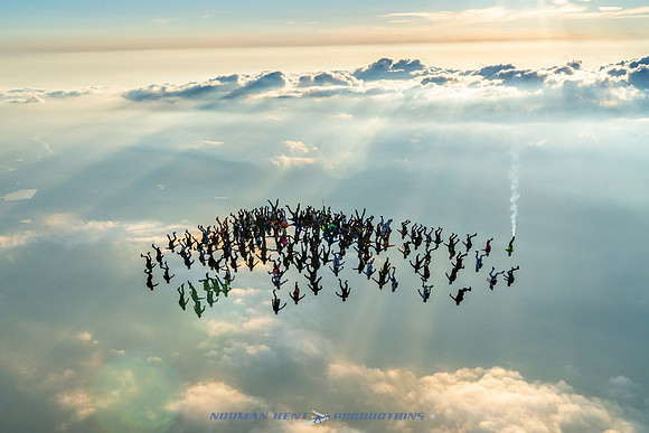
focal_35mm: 59
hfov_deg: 34.0
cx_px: 357
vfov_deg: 23.1
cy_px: 221
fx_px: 1060
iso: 1250
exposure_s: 1/1600
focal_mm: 50
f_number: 16
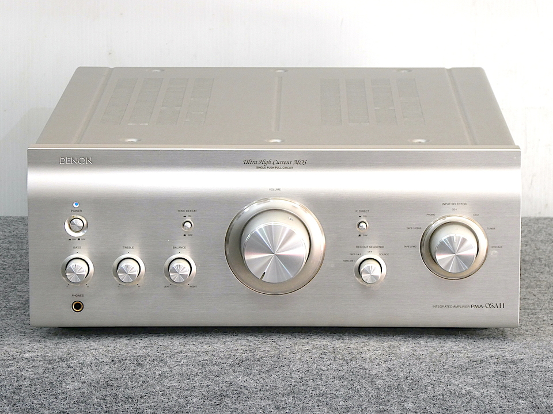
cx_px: 276
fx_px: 2412
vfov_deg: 9.8
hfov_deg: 13.1
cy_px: 207
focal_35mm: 151
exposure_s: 1/20
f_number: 5.4
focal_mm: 27.1
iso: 200
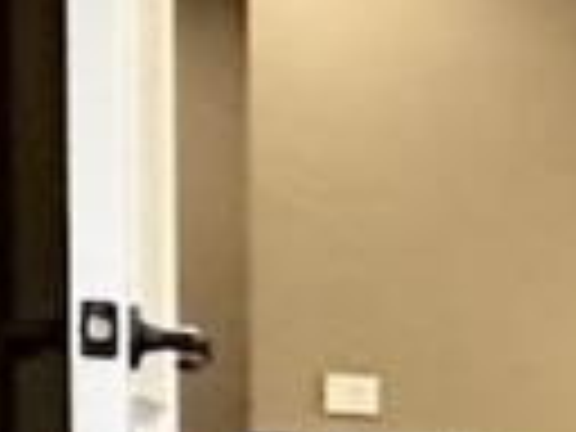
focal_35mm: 112
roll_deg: -0.2
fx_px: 1864
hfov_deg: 9.0
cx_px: 2128
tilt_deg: -1.0
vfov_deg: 12.8
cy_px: 572
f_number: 2.2
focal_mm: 2.22
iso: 320
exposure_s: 1/60
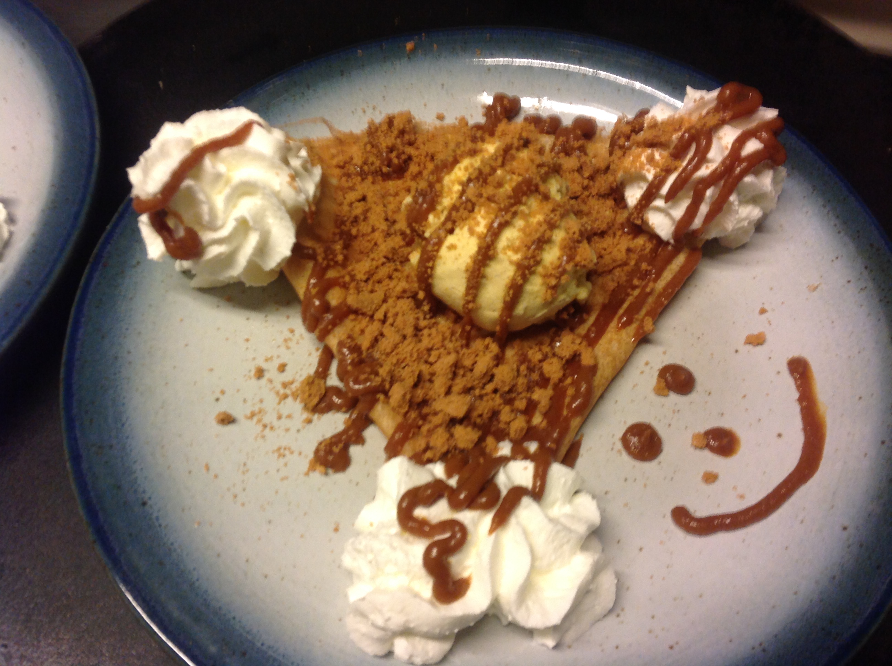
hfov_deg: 52.7
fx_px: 901
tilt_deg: -59.6
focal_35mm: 35
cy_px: 333
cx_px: 446
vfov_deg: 40.6
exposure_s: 1/15
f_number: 2.4
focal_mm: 4.28
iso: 100
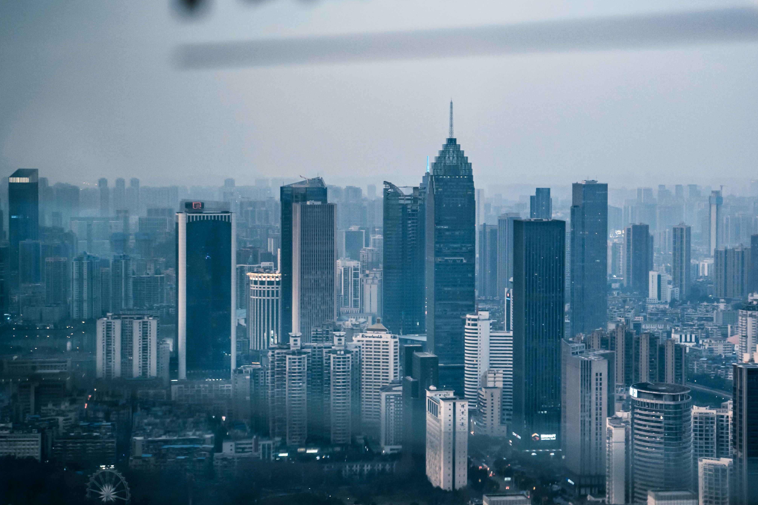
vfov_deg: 17.5
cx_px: 498
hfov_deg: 25.9
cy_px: 218
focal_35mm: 78
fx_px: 1642
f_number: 5
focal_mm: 52
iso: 1600
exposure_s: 1/60
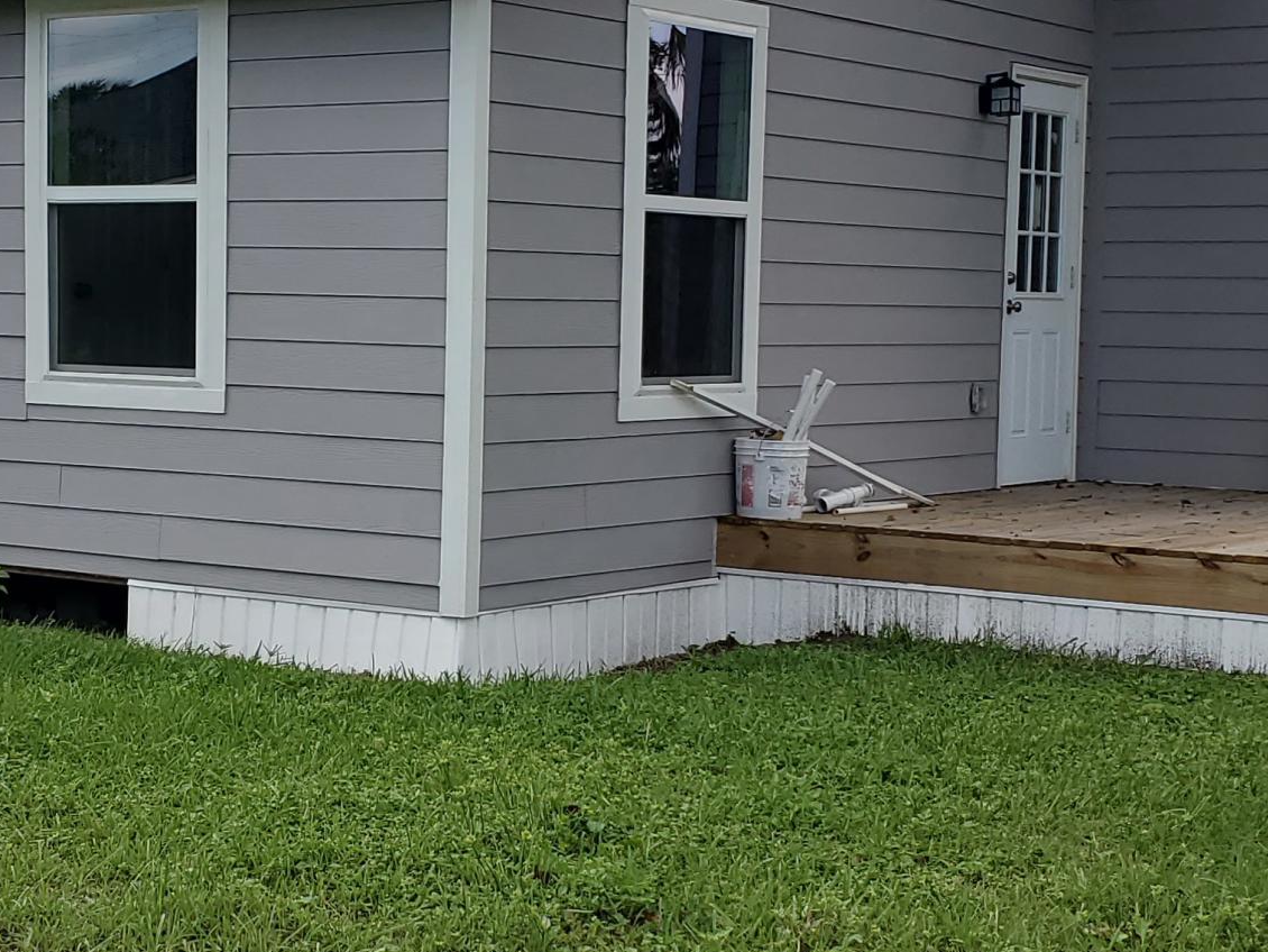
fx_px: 2528
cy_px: 436
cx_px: 330
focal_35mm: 69
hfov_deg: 27.8
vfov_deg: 21.3
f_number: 2.4
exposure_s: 1/1797
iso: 50
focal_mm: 4.3
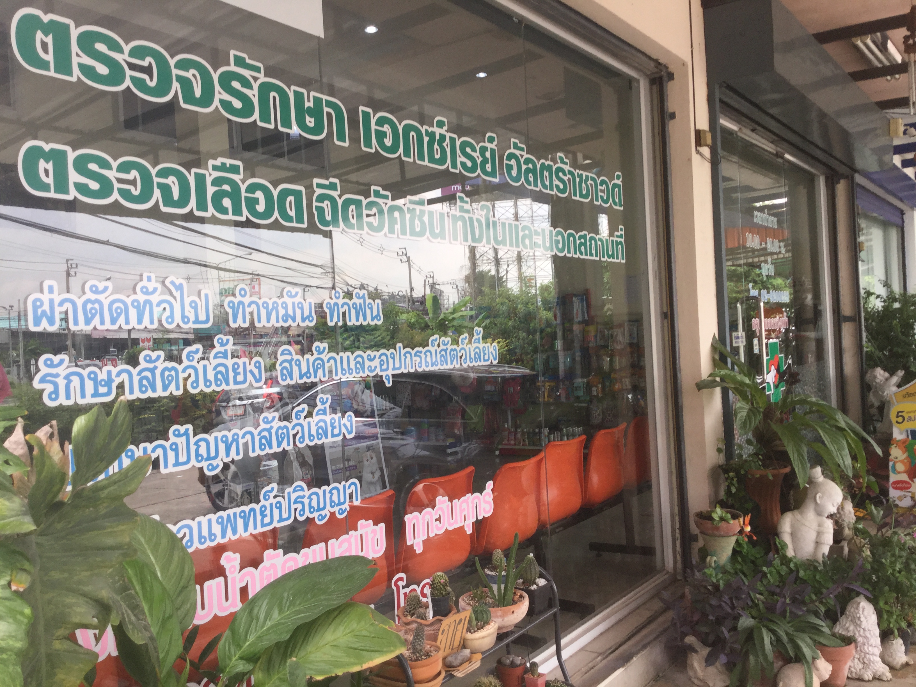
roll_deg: +1.4
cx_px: 458
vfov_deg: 45.4
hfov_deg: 58.4
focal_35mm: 31
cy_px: 344
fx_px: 820
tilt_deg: -1.0
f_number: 2.4
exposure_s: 1/100
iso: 32
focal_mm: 3.3
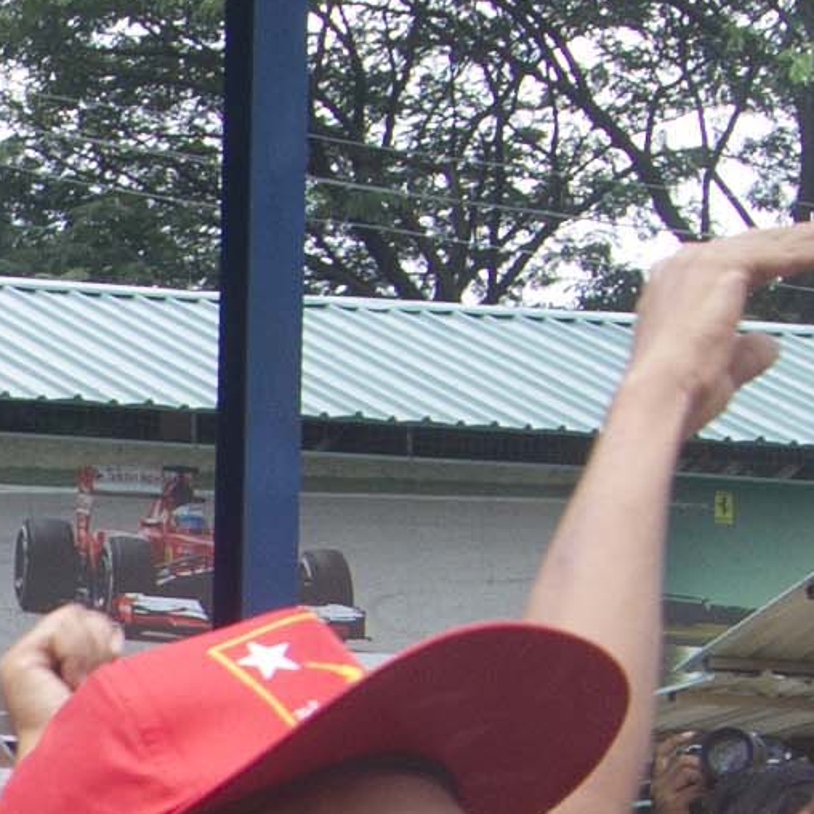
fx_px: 5135
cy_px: 1259
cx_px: -695
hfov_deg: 8.7
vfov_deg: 8.8
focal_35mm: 193
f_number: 7.1
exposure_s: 1/160
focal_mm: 18
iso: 200
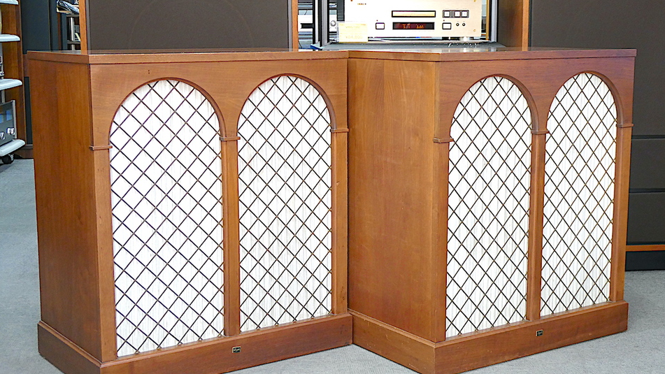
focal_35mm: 55
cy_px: 189
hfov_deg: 37.8
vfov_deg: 21.8
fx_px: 970
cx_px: 334
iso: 200
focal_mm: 9
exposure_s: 1/8
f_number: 4.1
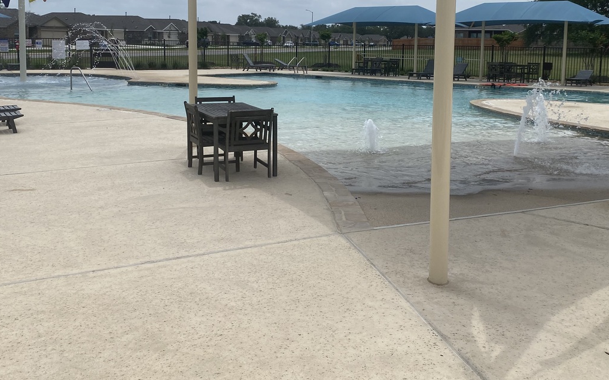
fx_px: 647
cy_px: 101
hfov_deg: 50.4
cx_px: 319
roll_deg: -2.0
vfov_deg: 32.2
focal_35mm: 39
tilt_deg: -6.4
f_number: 1.8
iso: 32
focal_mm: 4.25
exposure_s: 1/7194
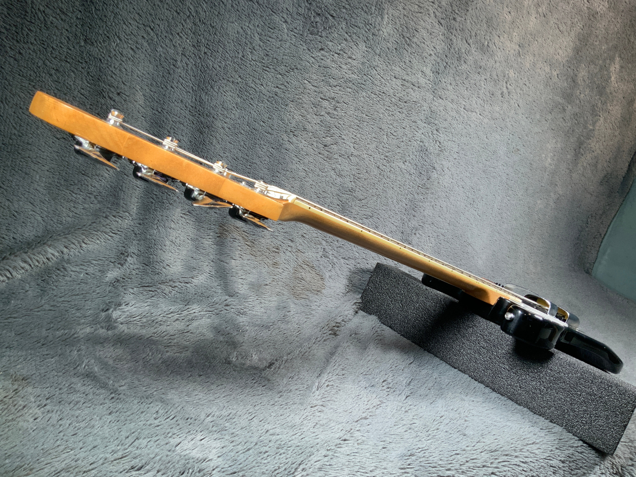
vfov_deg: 48.2
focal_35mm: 29
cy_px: 238
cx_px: 318
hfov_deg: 61.7
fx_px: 533
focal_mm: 3
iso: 64
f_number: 1.8
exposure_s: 1/104
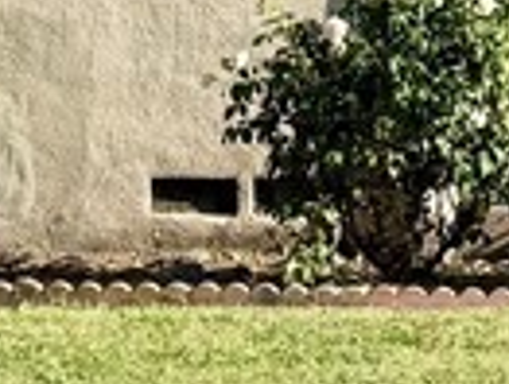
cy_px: -291
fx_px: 2757
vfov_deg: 7.7
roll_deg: -1.3
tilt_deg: +1.9
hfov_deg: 10.4
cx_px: 626
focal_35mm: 187
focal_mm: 6.76
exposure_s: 1/3413
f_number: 1.78
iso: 80
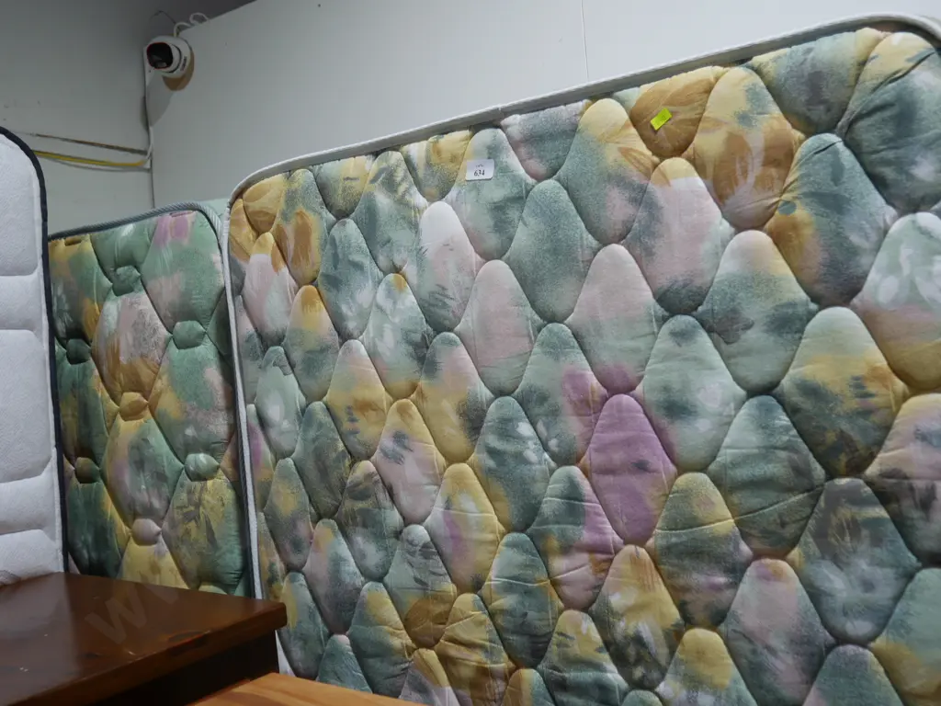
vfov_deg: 39.7
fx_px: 979
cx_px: 470
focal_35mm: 36
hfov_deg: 51.4
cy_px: 353
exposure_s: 1/60
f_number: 4
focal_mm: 18
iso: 200
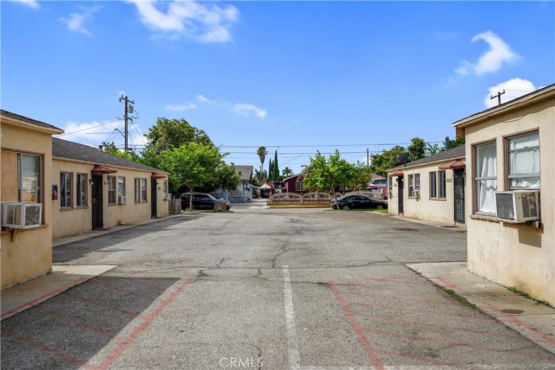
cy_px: 185
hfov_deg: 63.7
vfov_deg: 45.0
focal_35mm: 29
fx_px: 447
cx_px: 278
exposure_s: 1/250
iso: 100
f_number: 6.3
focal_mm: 29
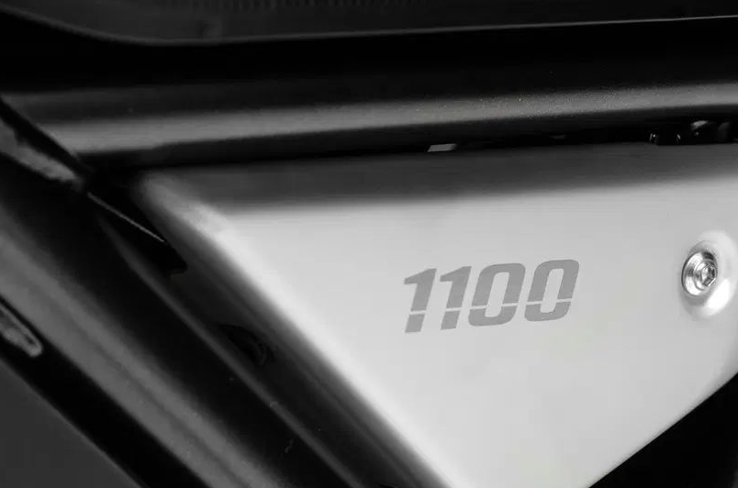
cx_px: 527
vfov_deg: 12.2
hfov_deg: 18.2
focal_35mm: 112
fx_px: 2291
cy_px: 304
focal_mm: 50
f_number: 5.6
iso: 200
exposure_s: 1/80
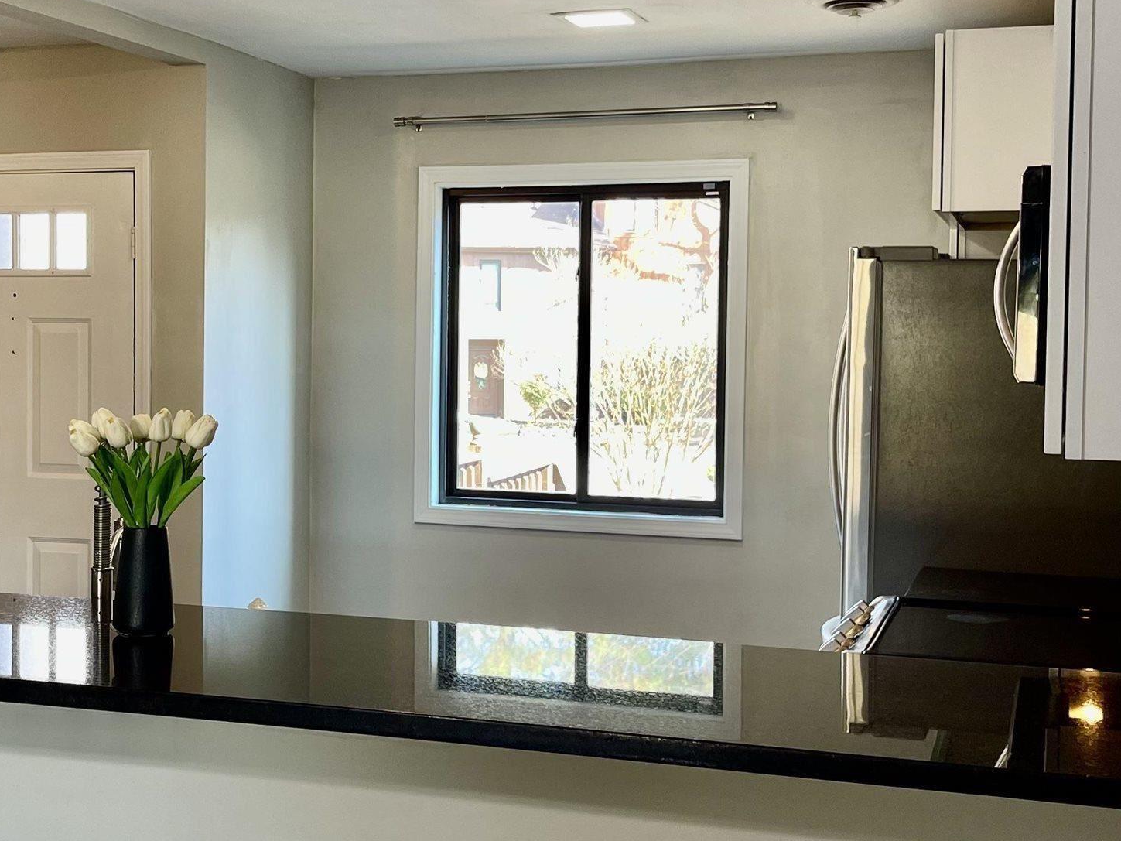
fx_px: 1716
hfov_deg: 35.8
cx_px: 379
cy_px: 389
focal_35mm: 53
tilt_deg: -2.4
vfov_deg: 27.5
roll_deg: -0.6
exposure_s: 1/60
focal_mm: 5.1
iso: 64
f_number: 1.6
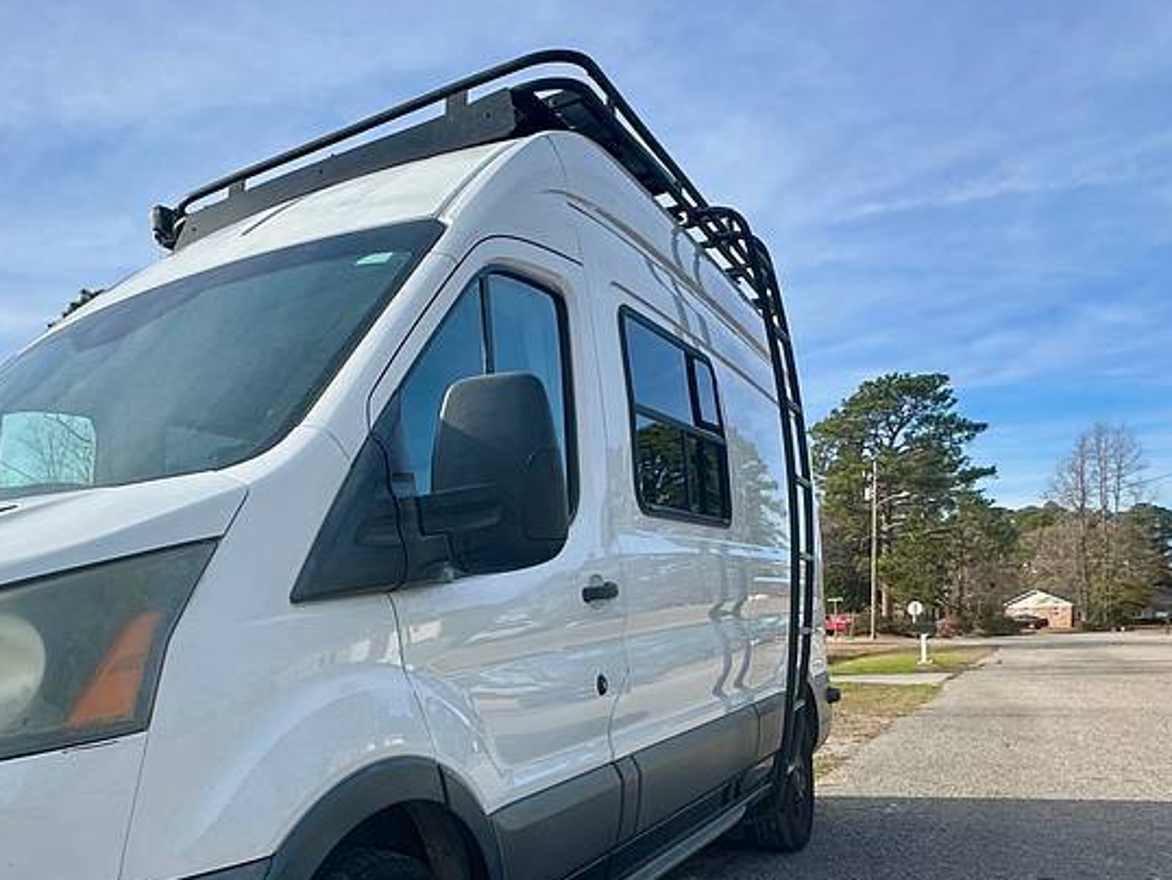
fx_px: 881
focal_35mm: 26
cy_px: 627
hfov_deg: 59.8
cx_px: 174
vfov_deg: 51.5
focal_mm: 2.22
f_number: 2.2
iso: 50
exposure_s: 1/1350
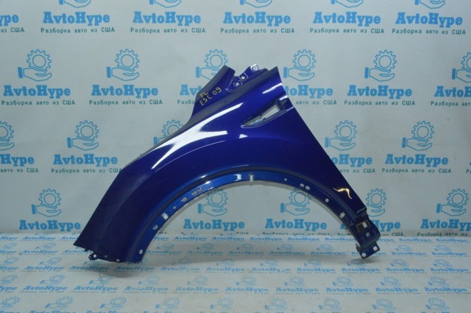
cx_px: 236
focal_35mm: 27
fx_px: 353
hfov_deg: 67.4
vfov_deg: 47.8
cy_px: 156
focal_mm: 18
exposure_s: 1/40
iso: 2800
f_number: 22
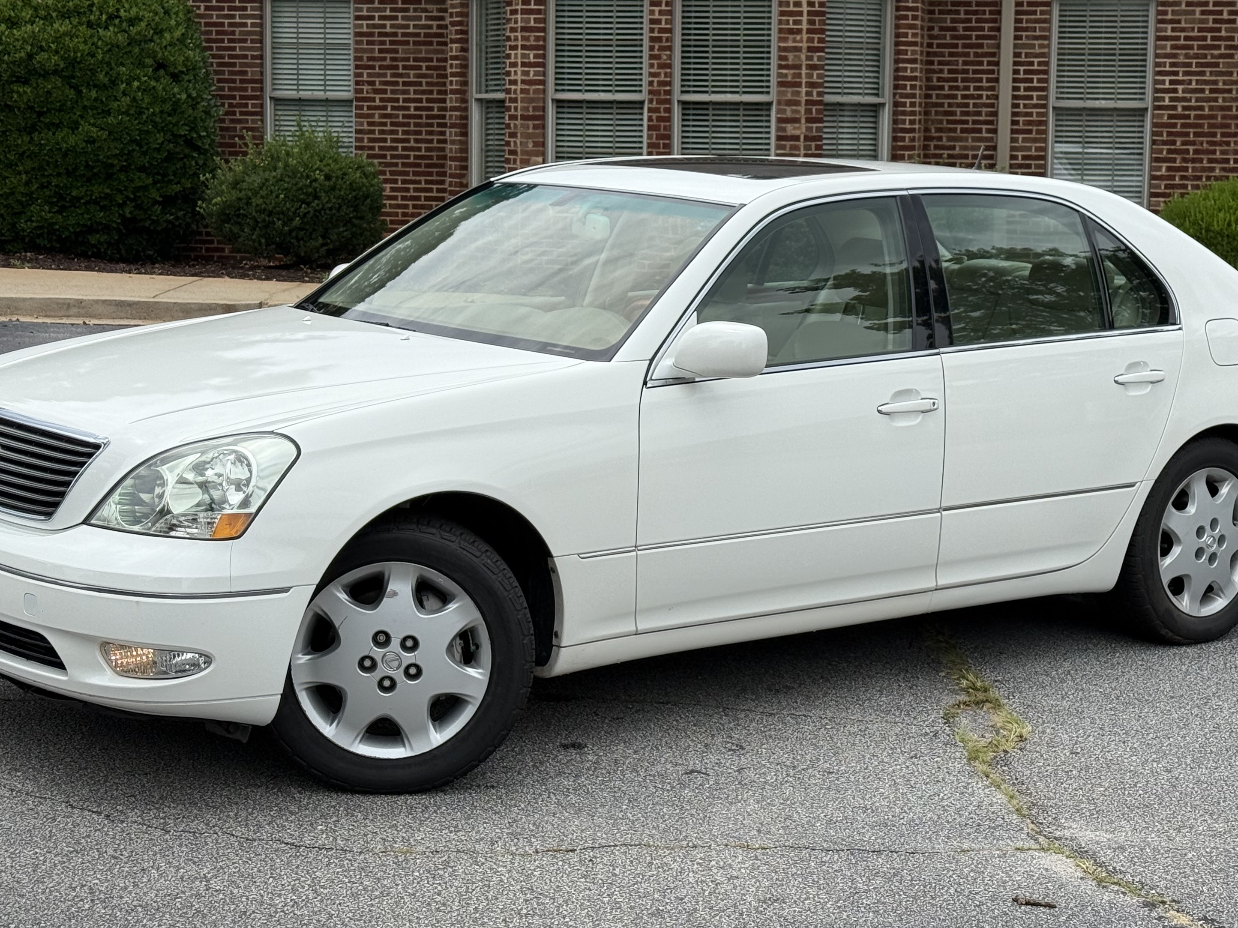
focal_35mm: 67
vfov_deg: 21.9
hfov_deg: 29.0
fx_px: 2396
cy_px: 337
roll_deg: -0.4
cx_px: 681
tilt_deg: -4.6
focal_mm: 6.76
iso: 64
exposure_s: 1/4878
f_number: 1.78
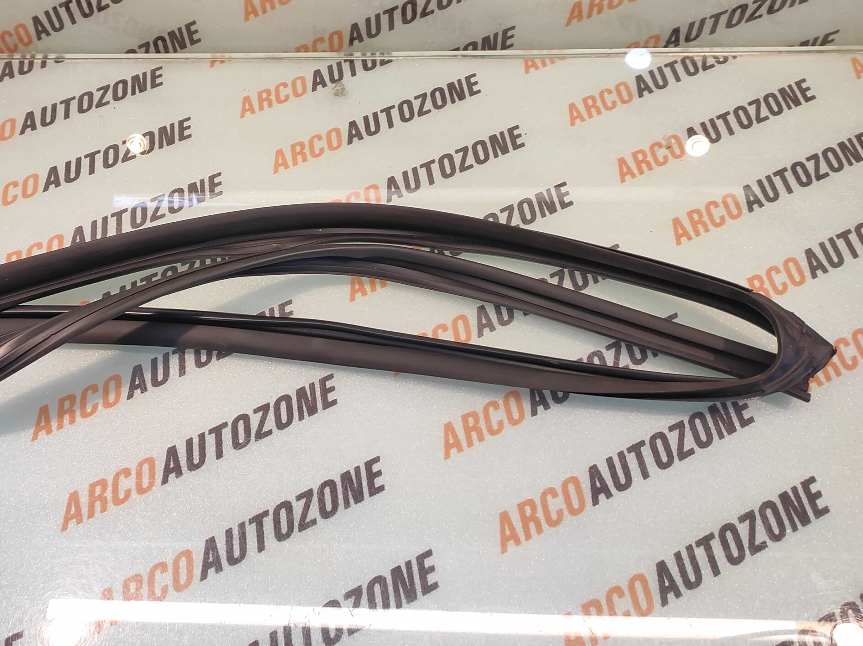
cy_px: 287
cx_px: 281
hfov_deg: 71.6
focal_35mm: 23
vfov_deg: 58.7
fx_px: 573
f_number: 1.79
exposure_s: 1/33
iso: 184
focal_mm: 4.74
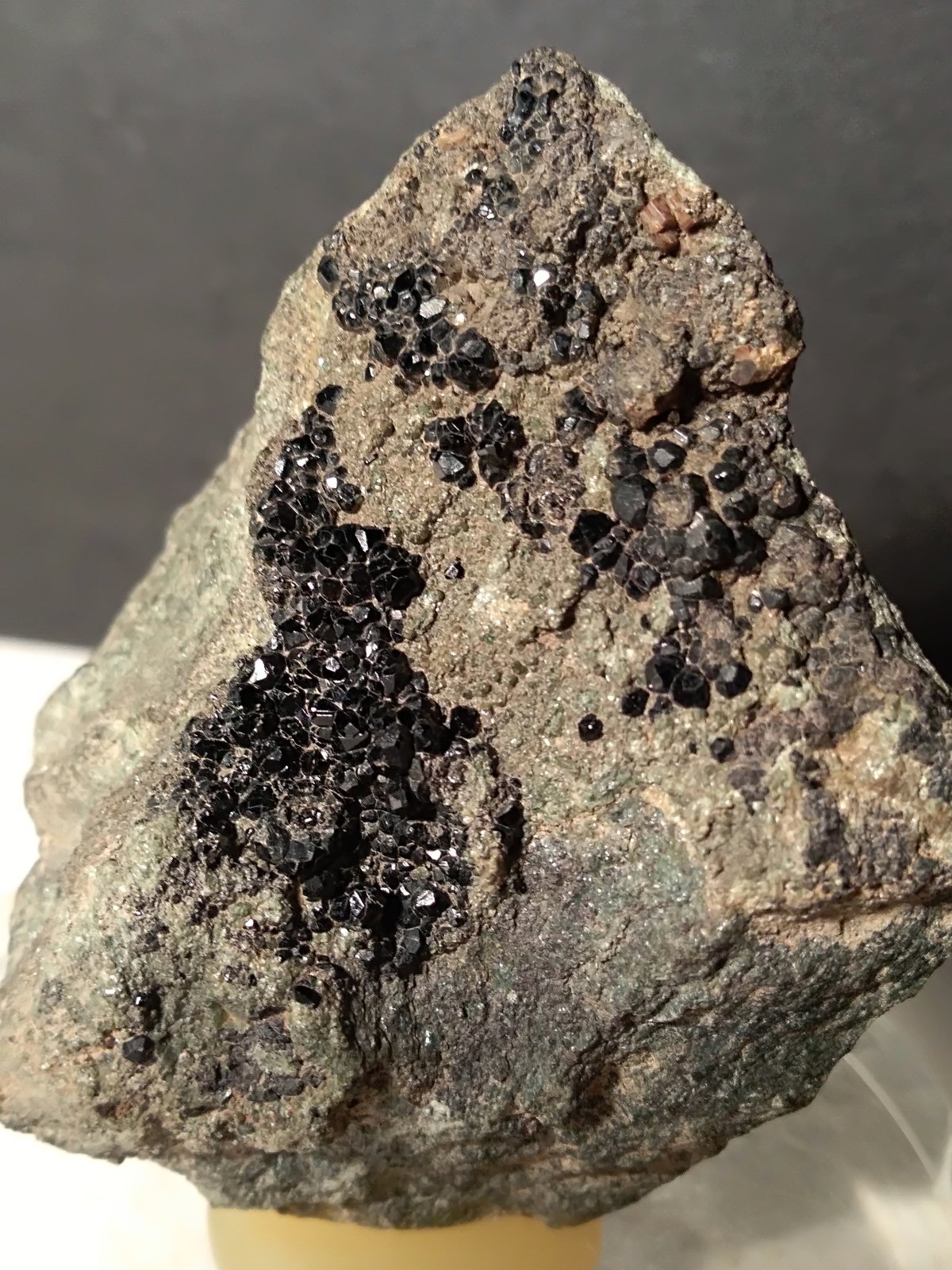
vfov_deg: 67.3
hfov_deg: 53.1
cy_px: 635
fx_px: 953
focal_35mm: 26
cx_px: 476
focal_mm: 3.54
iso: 197
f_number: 2
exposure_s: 1/100
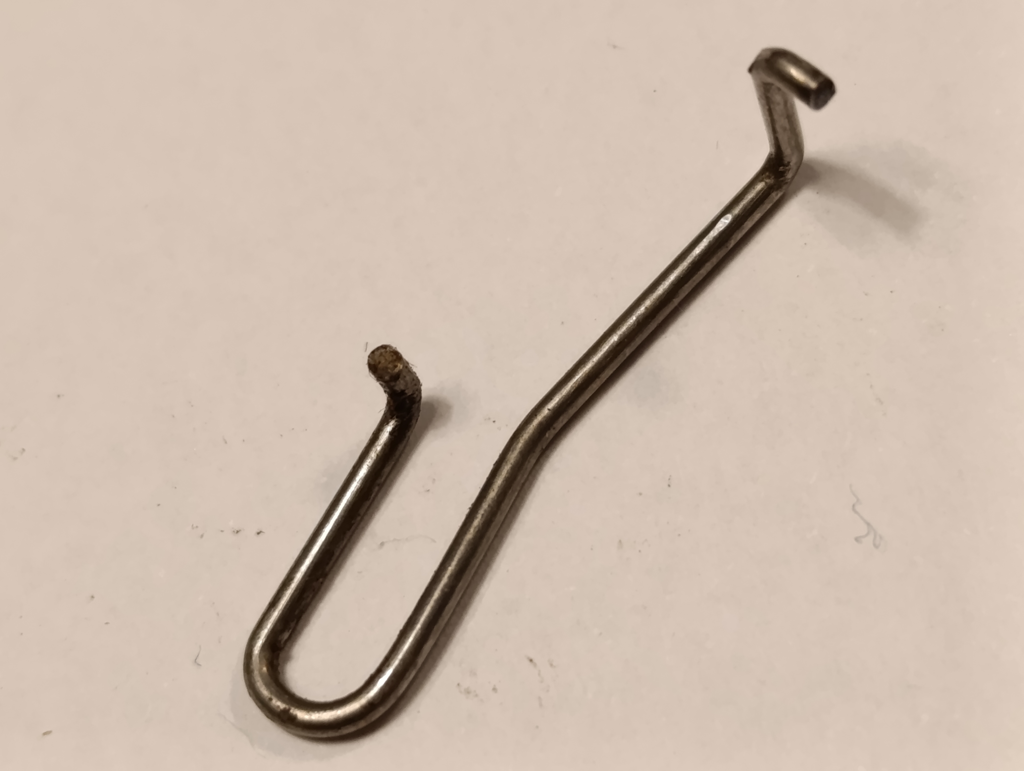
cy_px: 386
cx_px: 512
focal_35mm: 92
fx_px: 2725
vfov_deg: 16.1
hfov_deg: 21.3
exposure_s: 1/100
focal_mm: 6.14
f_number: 1.6
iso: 640
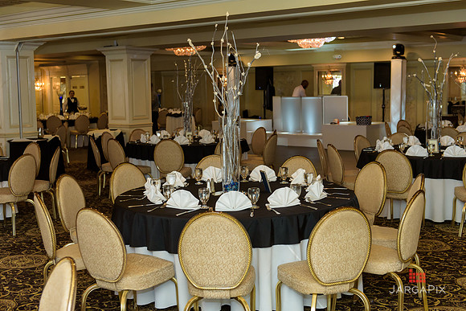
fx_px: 621
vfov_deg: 28.1
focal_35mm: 48
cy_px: 156
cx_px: 233
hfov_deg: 41.1
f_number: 3.2
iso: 1600
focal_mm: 48
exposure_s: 1/125
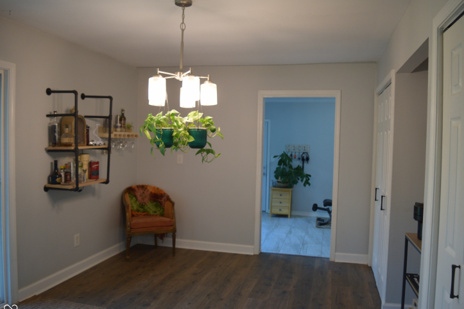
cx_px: 237
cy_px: 158
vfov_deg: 46.4
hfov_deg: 65.5
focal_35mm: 28
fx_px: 361
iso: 400
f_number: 3.5
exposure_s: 1/50
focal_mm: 18
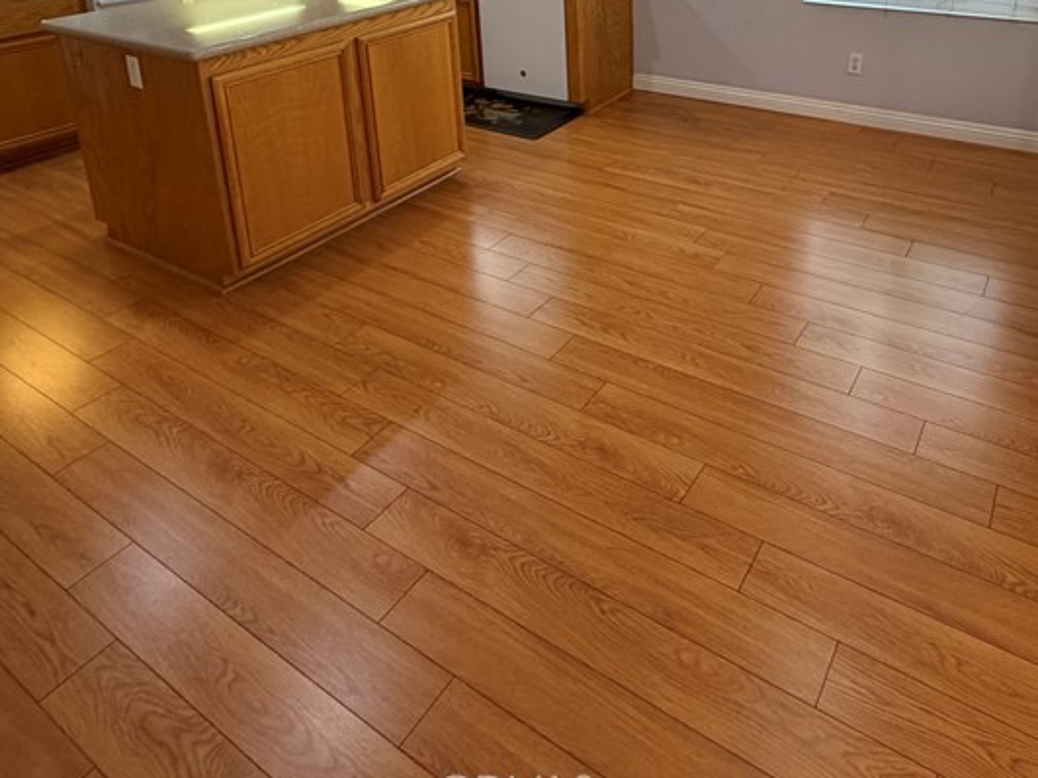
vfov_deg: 46.1
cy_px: 70
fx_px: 809
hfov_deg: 64.9
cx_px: 608
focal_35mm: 27
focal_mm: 2.22
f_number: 2.2
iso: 250
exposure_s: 1/60
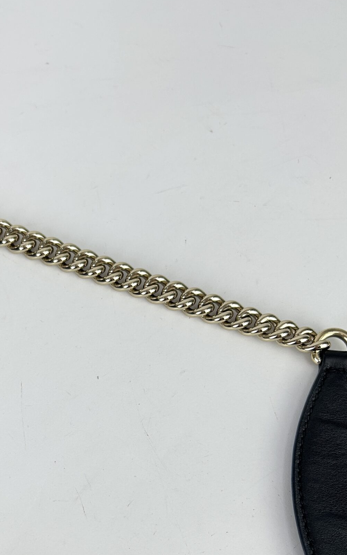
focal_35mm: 44
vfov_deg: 43.7
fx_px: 666
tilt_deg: -68.6
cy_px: 422
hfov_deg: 28.5
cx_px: 64
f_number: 1.5
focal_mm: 5.7
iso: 40
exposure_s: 1/224
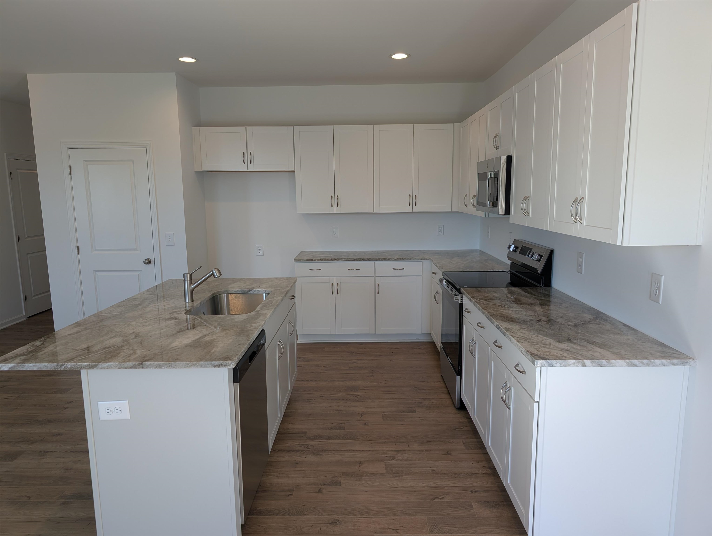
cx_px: 356
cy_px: 268
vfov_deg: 56.9
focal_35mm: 24
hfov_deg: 71.5
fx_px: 494
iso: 38
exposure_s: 1/120
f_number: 1.68
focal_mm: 6.9
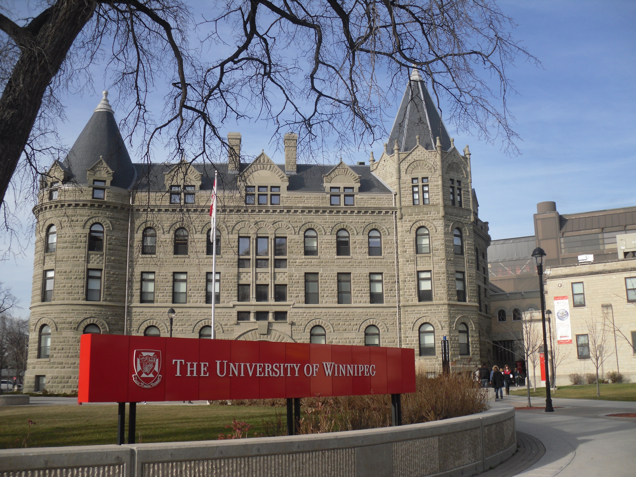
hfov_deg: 52.6
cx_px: 318
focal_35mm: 35
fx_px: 643
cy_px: 238
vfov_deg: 40.7
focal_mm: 6.3
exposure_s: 1/122
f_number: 7.6
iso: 80
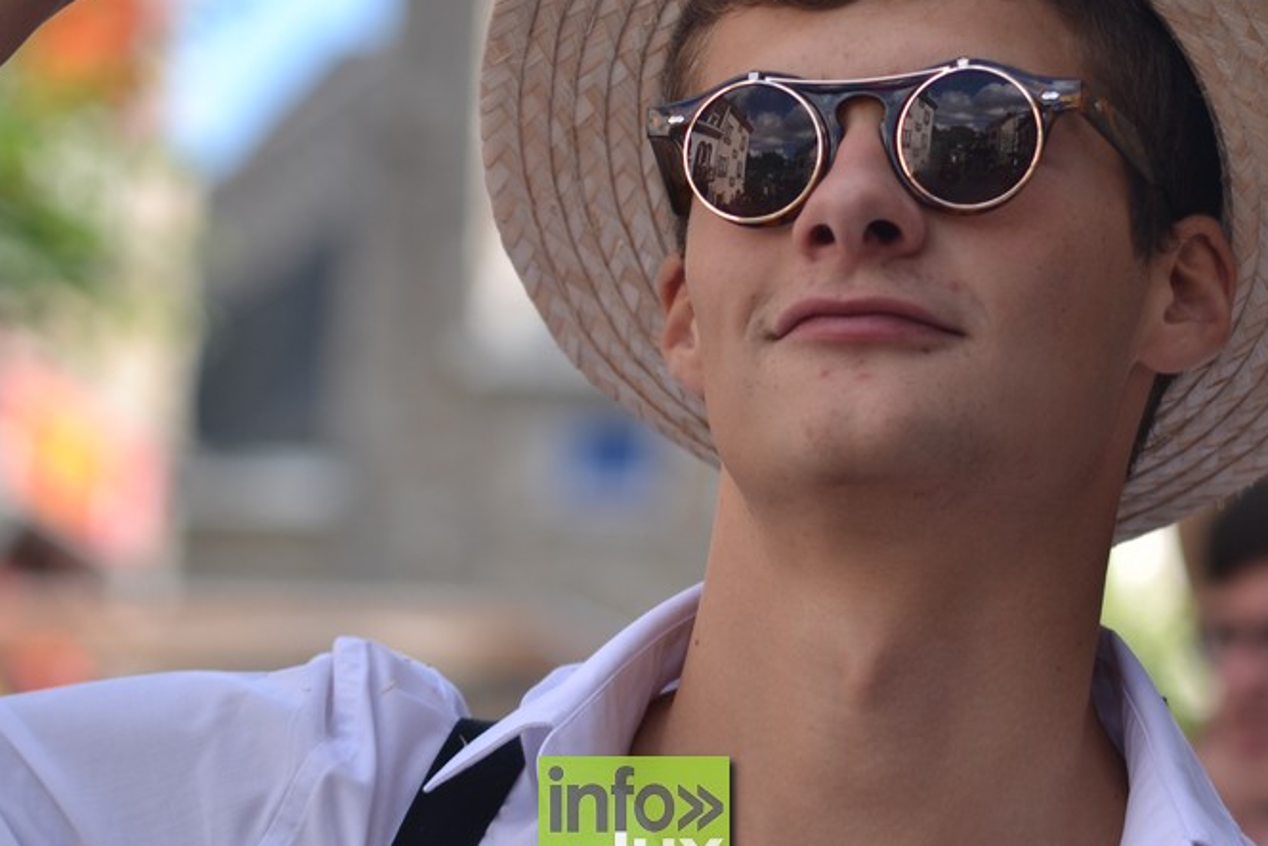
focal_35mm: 185
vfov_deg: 7.4
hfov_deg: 11.1
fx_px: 6517
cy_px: 259
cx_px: 634
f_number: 3.2
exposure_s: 1/500
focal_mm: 80
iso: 100
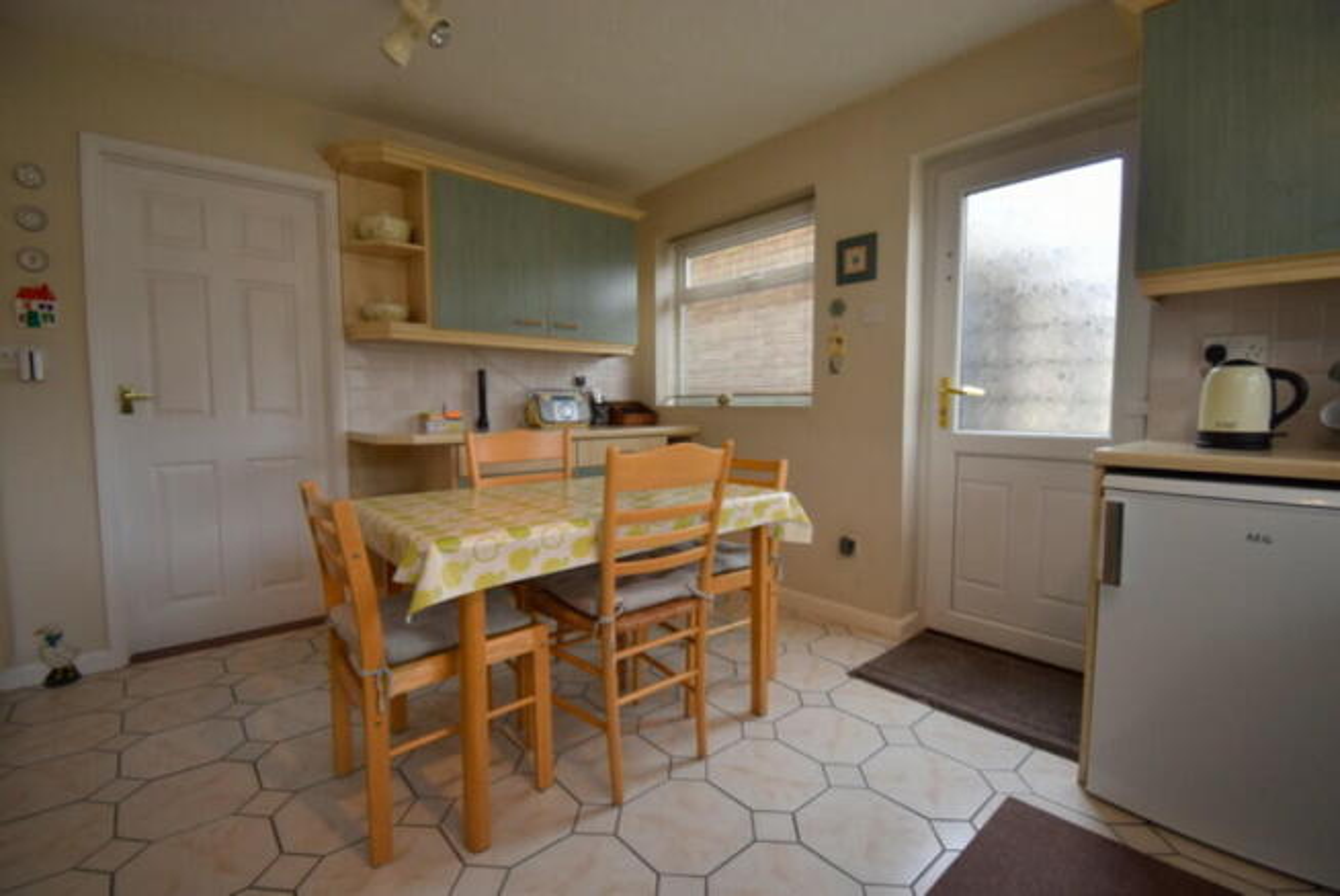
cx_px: 670
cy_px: 448
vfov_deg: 77.4
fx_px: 559
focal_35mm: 15
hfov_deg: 100.4
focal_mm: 10
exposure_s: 1/80
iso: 100
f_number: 4.5
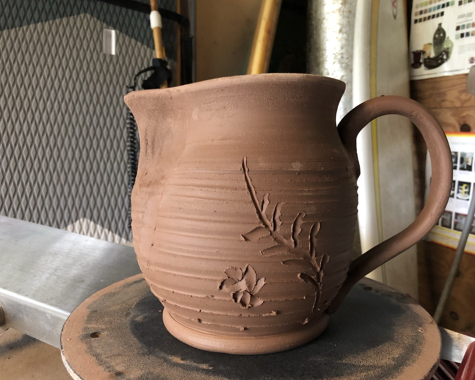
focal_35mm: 30
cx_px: 249
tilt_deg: -7.6
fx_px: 422
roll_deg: -0.8
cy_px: 186
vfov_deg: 48.5
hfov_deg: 58.7
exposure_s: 1/6
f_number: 1.8
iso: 100
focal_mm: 4
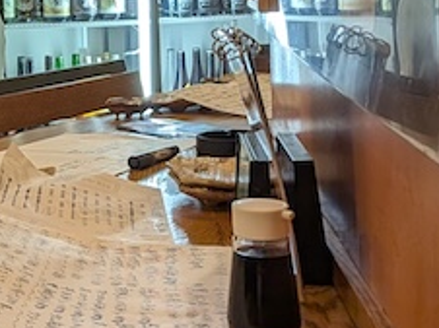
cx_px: -107
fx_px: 1077
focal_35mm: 85
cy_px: -4
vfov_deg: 16.9
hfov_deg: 21.2
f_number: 1.7
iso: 163
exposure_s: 1/120
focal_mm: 4.53
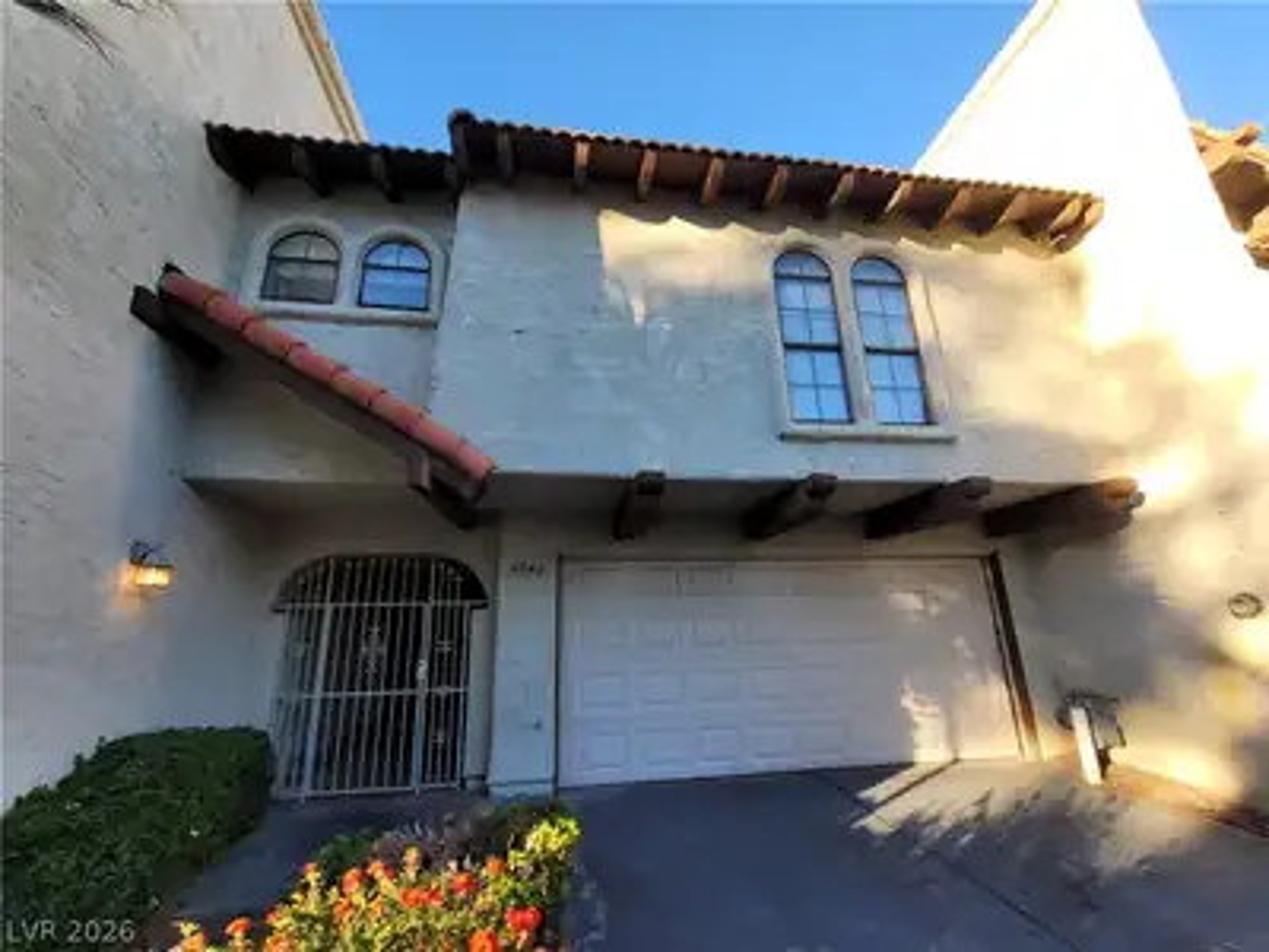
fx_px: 477
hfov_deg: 106.2
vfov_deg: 89.9
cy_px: 476
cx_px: 634
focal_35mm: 13
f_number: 2.2
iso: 64
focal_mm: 2.2
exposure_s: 1/286
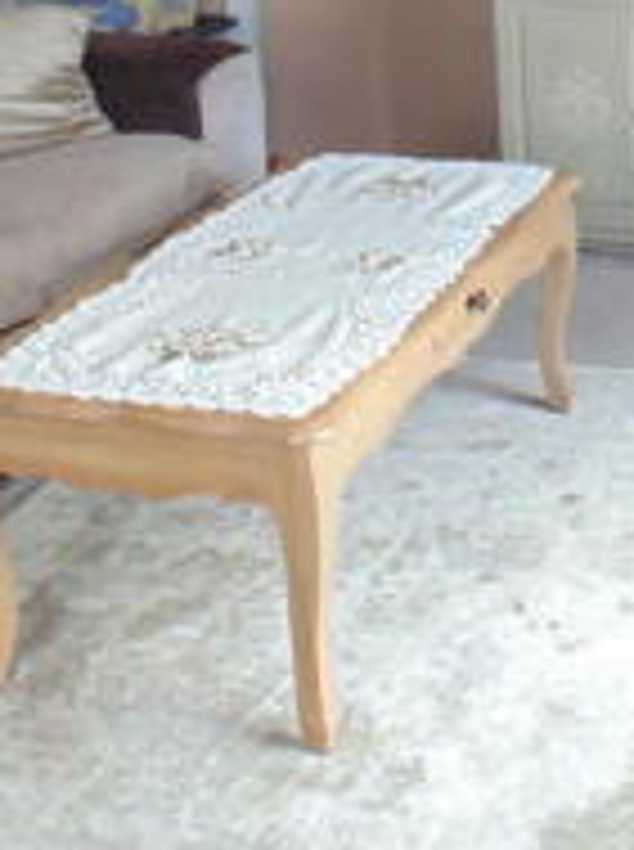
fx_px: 1666
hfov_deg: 21.2
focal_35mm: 68
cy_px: -70
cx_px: 519
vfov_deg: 26.5
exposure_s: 1/30
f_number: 3.1
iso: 250
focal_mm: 4
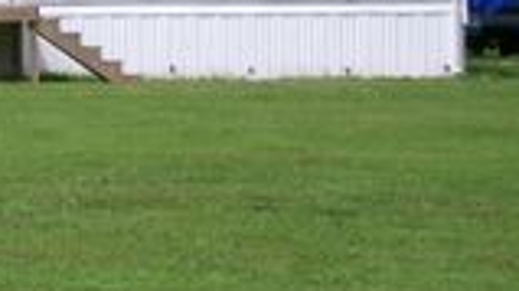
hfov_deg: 15.6
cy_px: -74
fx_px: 1746
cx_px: -248
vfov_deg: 9.4
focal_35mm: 127
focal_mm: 6.6
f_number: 4
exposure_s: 1/600
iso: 100
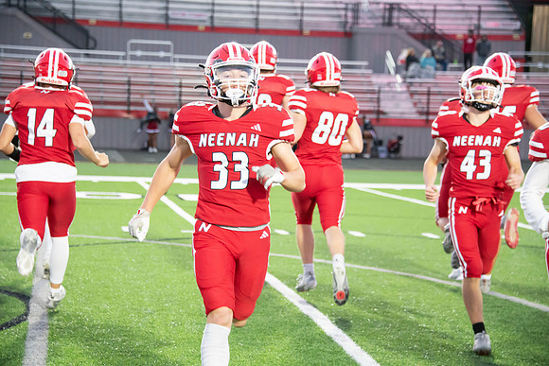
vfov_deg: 11.8
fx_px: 1769
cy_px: 183
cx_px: 274
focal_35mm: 116
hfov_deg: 17.6
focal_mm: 116
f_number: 5.6
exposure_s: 1/320
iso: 8000
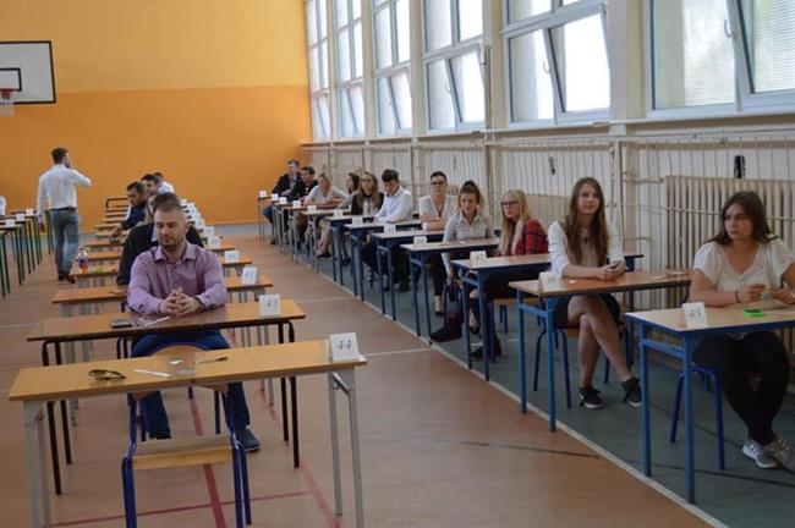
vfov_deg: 29.8
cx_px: 398
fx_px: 993
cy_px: 264
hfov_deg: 43.6
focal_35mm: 45
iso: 400
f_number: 4.5
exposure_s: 1/80
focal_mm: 30
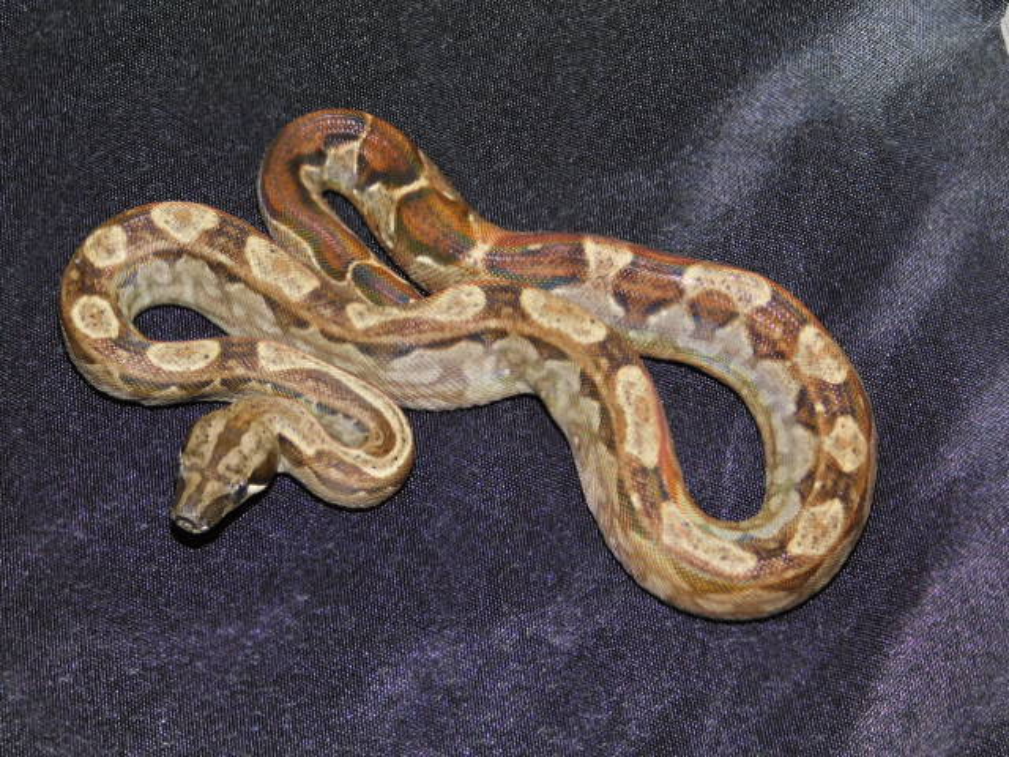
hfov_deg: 19.8
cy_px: 378
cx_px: 504
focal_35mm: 99
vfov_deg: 14.9
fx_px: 2886
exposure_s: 1/60
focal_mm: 17.6
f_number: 4.6
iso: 200
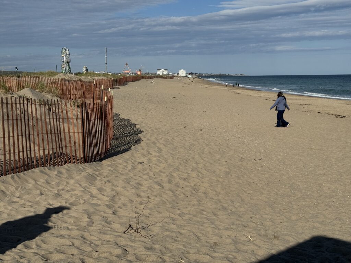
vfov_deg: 30.3
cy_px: 132
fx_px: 487
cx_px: 176
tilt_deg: -6.9
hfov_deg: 39.7
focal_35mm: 48
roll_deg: +0.0
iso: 64
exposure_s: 1/9009
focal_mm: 6.76
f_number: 1.78
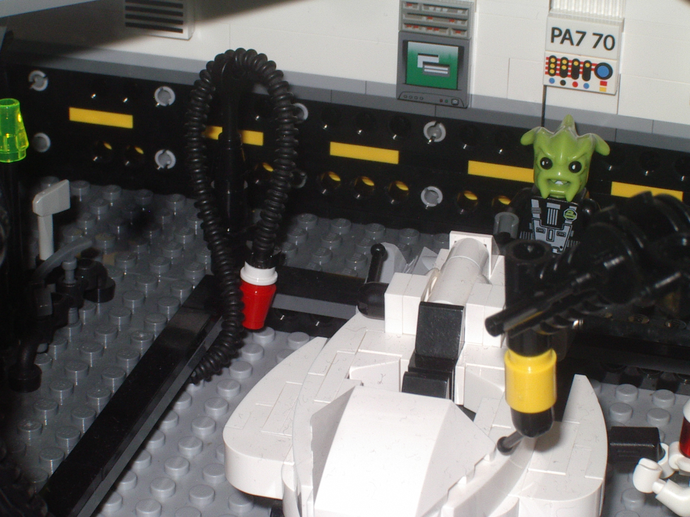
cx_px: 345
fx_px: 2272
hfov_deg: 17.3
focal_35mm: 114
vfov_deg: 13.0
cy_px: 258
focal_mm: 17.4
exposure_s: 1/125
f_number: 9
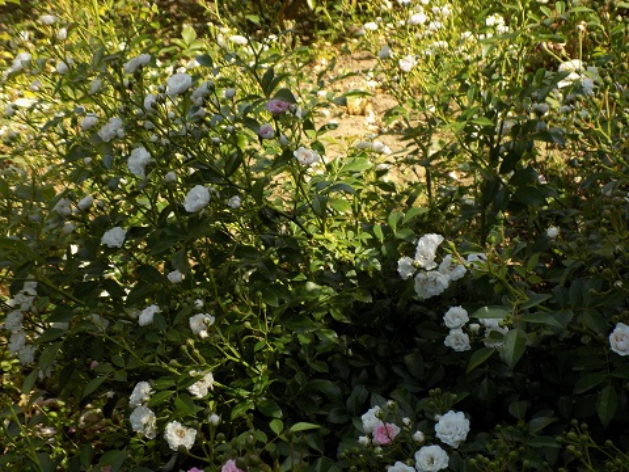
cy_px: 236
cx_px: 314
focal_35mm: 52
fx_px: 945
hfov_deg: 36.8
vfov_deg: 28.0
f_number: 3.9
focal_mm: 9.3
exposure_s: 1/320
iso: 80
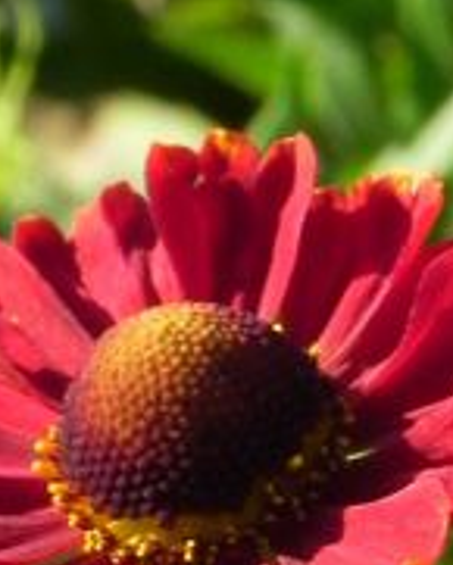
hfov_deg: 4.2
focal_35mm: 367
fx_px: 6145
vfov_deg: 5.3
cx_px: 656
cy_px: 446
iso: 160
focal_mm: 15.1
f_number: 7.1
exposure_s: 1/200
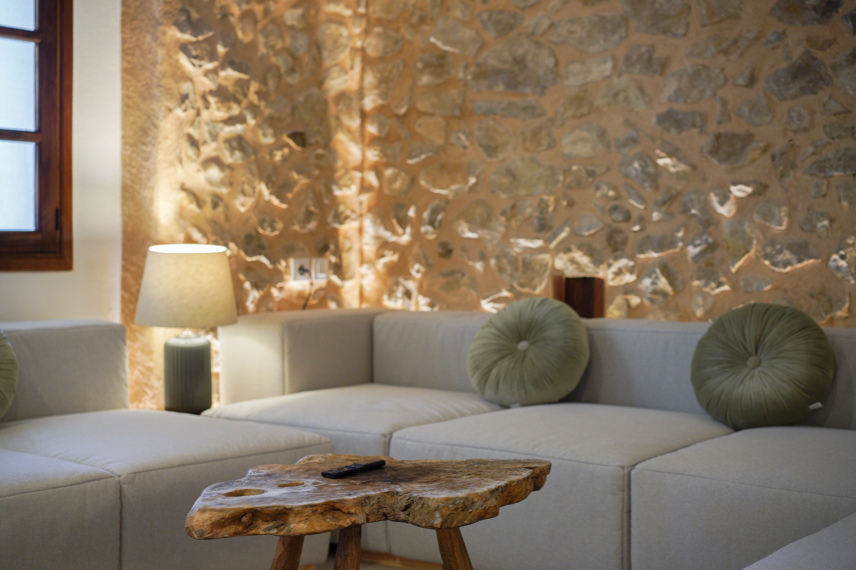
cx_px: 428
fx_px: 1307
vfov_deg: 24.6
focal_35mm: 55
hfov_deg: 36.3
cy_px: 285
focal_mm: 55
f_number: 3.2
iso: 500
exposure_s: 1/60
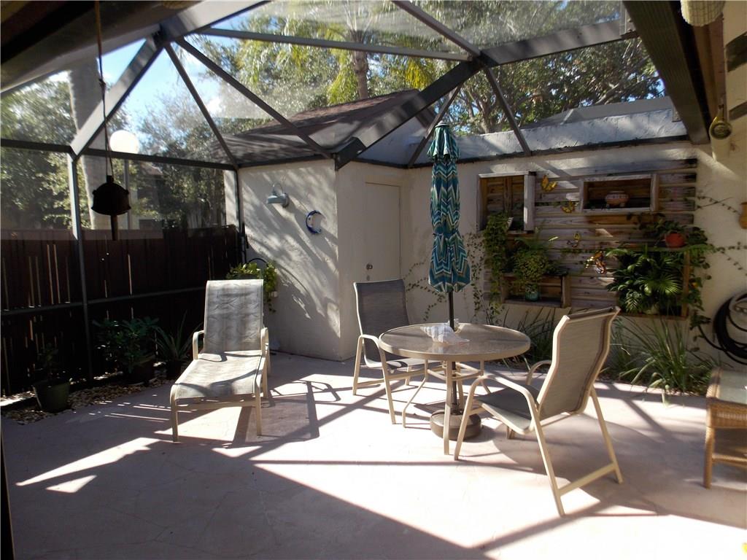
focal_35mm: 23
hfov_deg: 73.9
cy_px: 280
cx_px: 374
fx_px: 496
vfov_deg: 58.9
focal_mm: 4
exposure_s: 1/250
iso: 80
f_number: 3.1
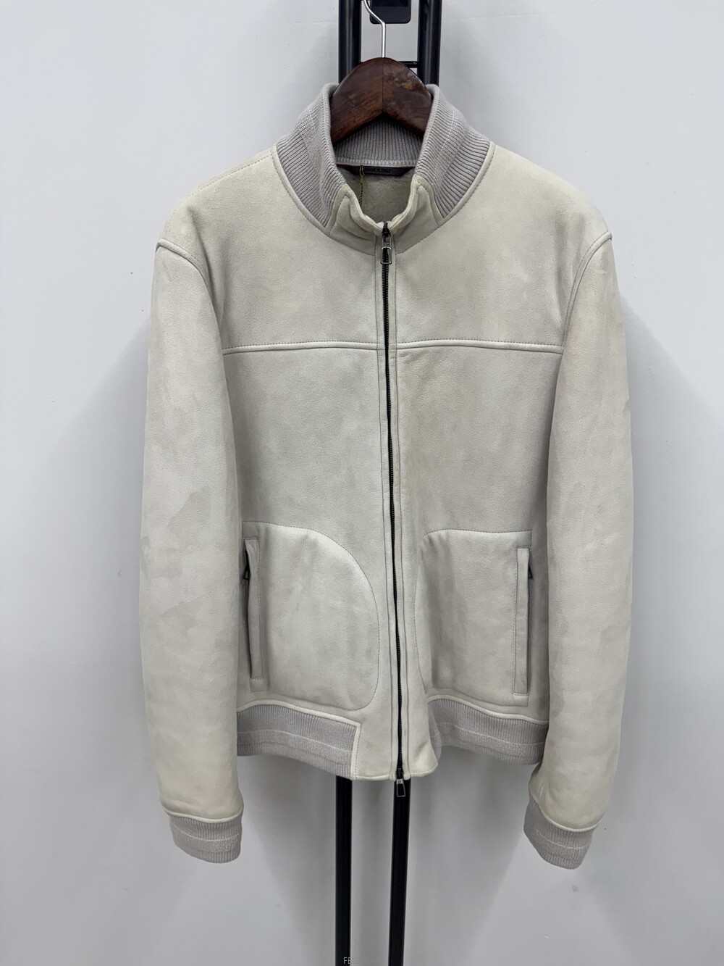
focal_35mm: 24
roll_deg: -0.3
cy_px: 483
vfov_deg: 71.6
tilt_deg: -15.6
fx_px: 669
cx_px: 362
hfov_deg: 56.8
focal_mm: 6.76
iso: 160
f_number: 1.78
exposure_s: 1/120
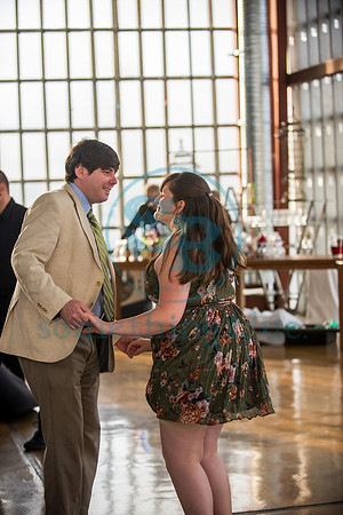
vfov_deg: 24.8
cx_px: 172
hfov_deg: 16.7
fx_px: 1172
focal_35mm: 82
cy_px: 258
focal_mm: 82
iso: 250
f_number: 2.8
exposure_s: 1/640
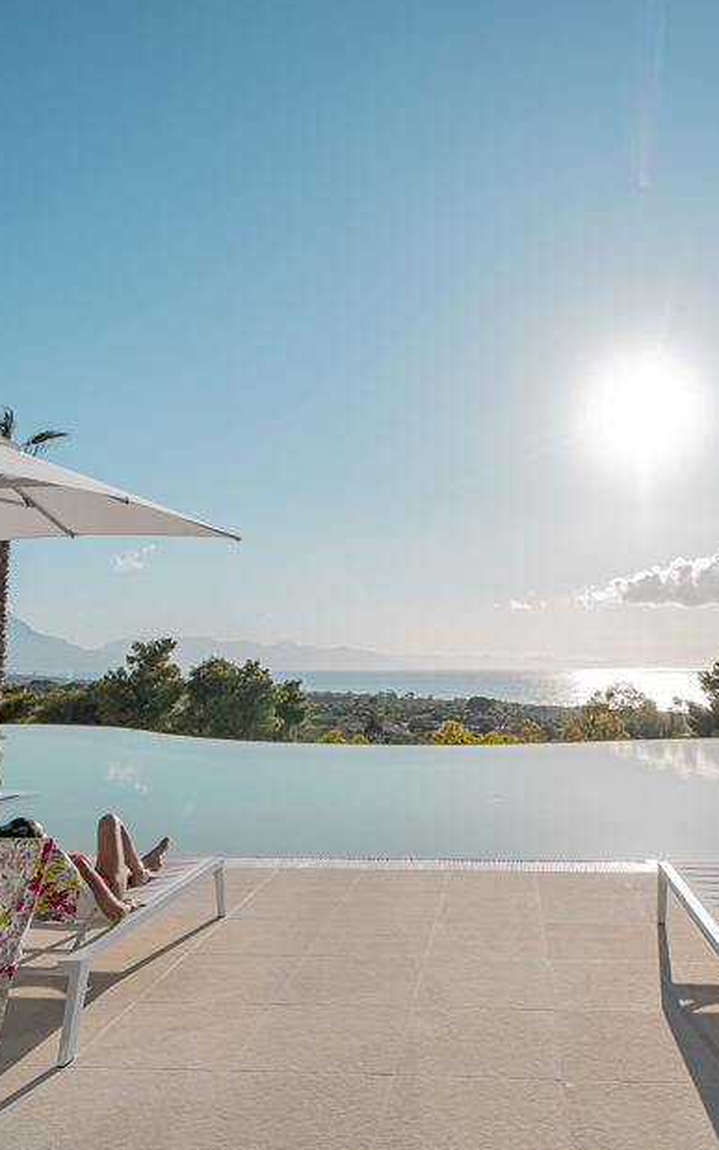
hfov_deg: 45.5
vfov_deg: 68.4
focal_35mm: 27
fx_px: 846
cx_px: 464
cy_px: 565
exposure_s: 1/2500
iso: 80
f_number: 4
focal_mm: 16
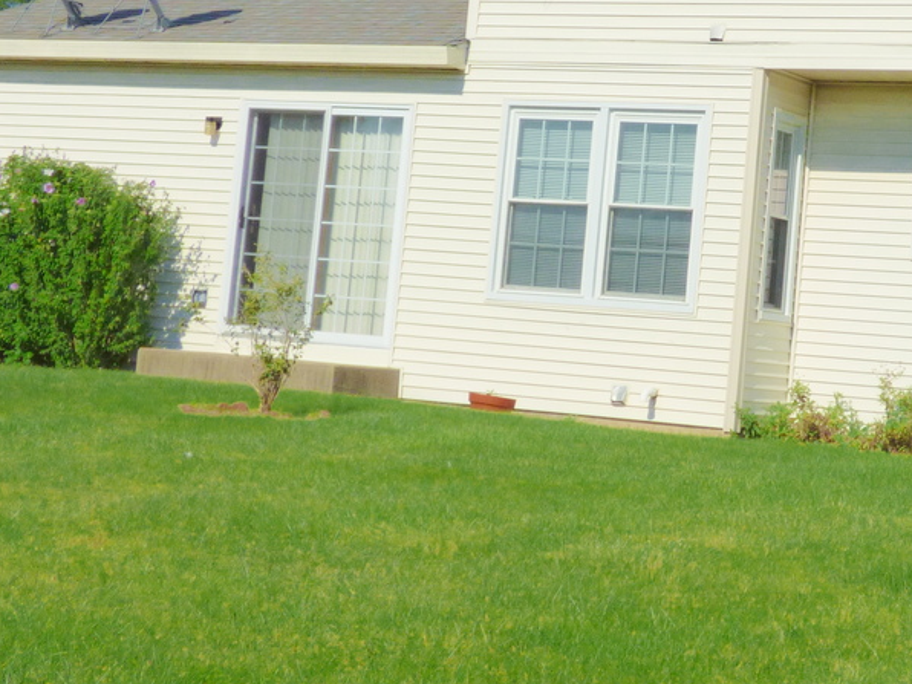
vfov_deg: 16.9
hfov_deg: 22.0
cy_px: 174
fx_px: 2292
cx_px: 806
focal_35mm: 87
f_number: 4
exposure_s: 1/2000
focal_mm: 6.47
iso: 100
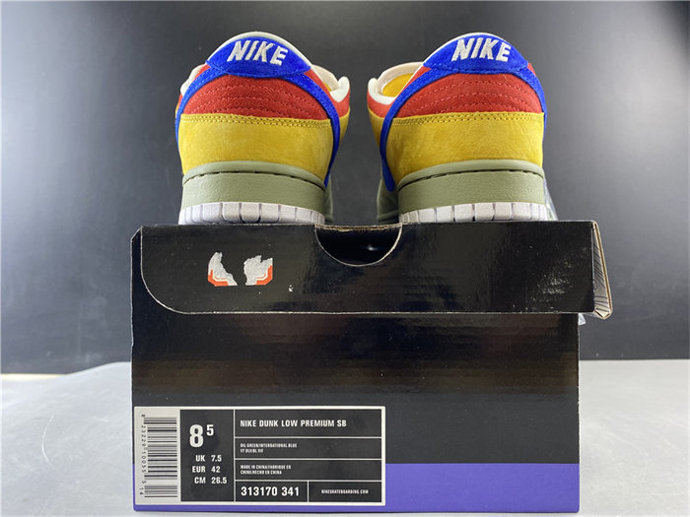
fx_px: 518
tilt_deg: +2.5
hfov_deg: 67.3
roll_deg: +0.5
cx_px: 345
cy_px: 258
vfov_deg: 53.1
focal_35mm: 26
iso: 200
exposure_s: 1/50
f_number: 1.8
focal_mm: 4.25
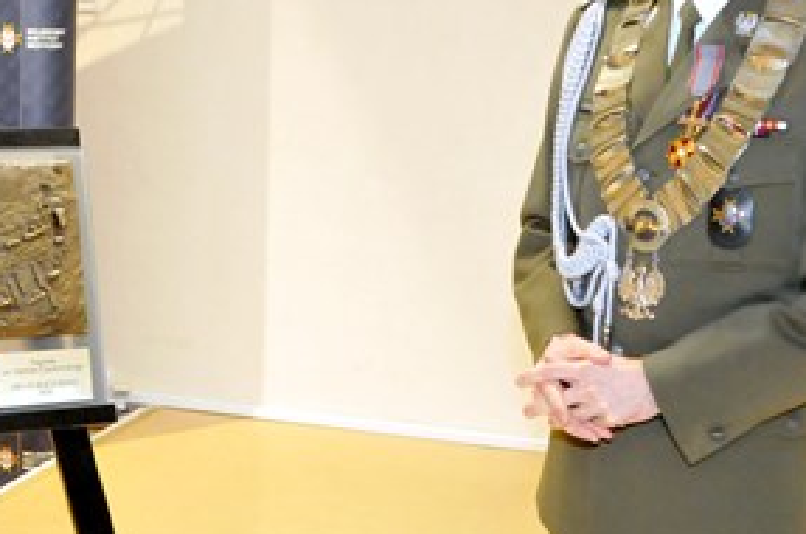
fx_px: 1497
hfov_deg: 29.5
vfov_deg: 20.2
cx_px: 163
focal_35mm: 67
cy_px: 249
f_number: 4
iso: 2500
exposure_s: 1/100
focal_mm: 20
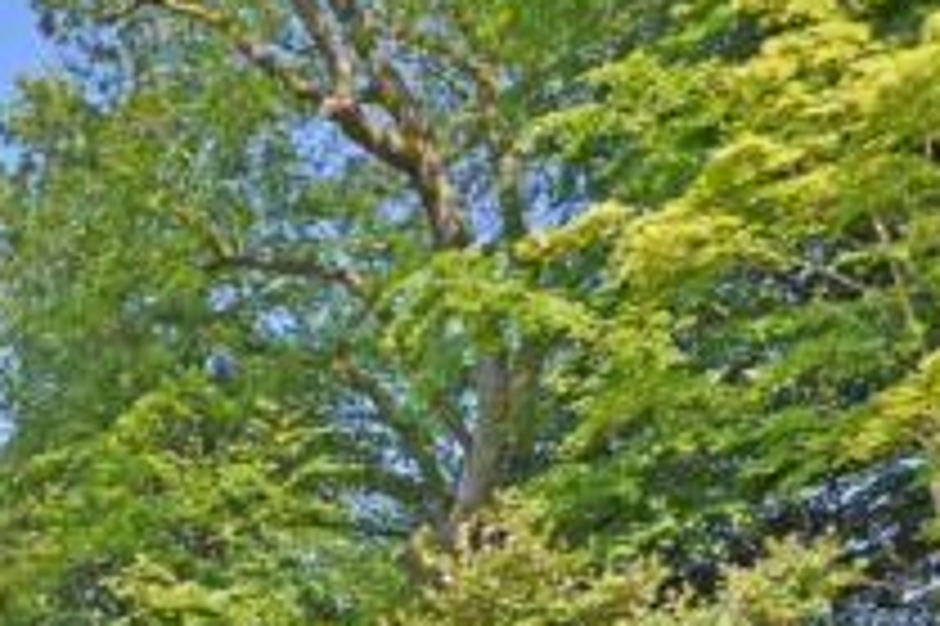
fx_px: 1226
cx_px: 65
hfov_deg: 38.5
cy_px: 921
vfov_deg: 23.4
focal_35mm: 47
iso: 200
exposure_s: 1/250
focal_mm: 10
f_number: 8
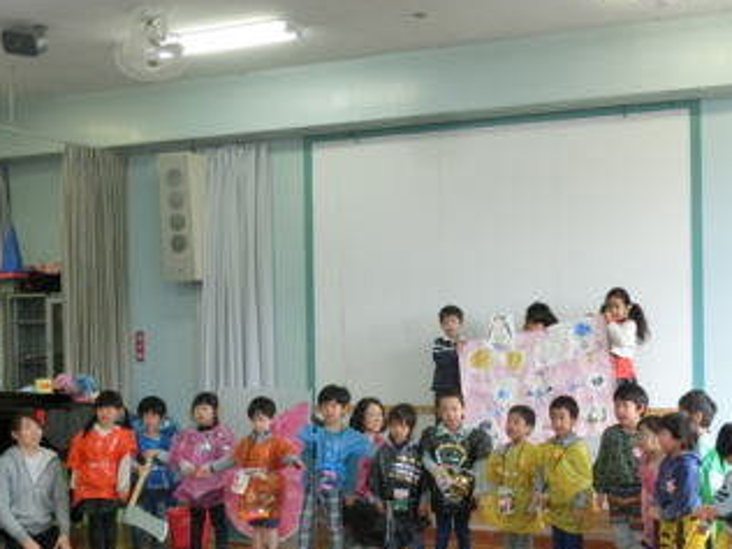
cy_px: 338
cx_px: 401
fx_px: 1205
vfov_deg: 25.6
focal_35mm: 57
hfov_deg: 33.8
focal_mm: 8
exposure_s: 1/60
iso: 400
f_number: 4.4
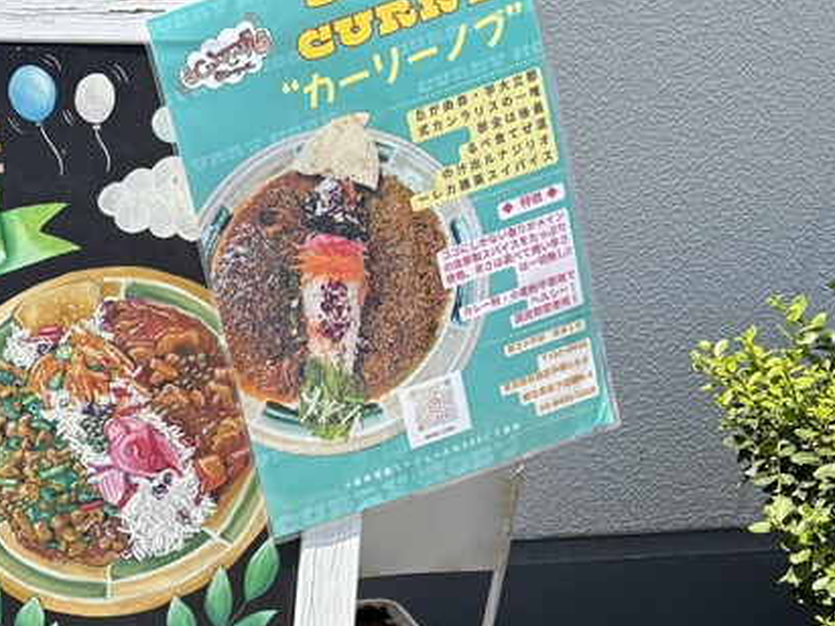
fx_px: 1833
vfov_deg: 18.5
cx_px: -205
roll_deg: +2.4
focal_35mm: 76
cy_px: 732
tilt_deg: -31.1
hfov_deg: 23.2
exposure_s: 1/1848
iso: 50
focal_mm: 5.96
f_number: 1.6
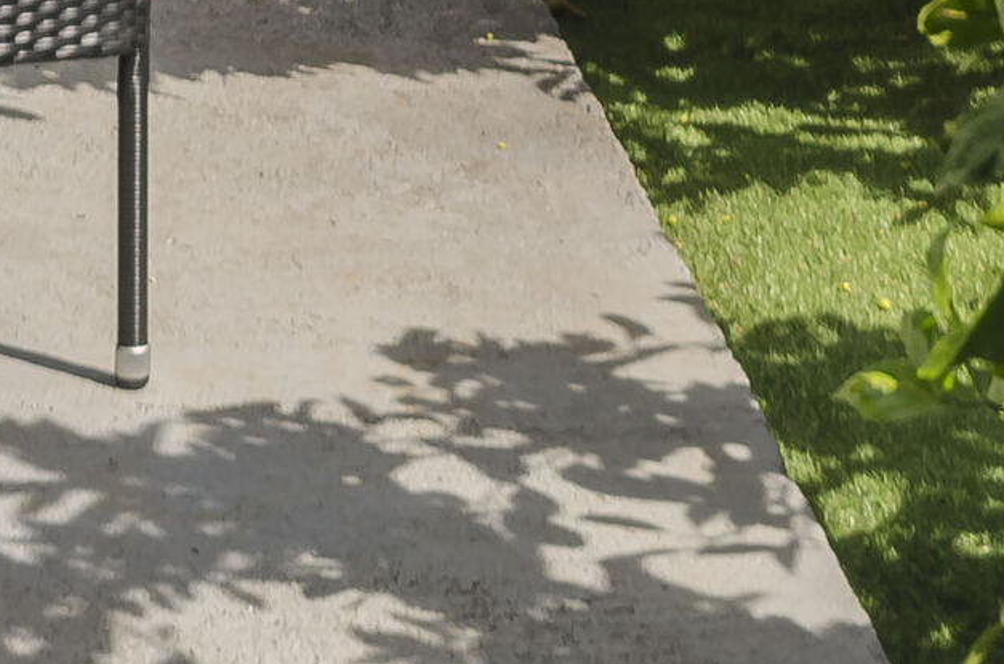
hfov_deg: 15.3
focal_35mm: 134
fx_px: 3729
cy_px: -814
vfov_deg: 9.3
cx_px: 352
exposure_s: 1/160
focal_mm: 20
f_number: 8
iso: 100
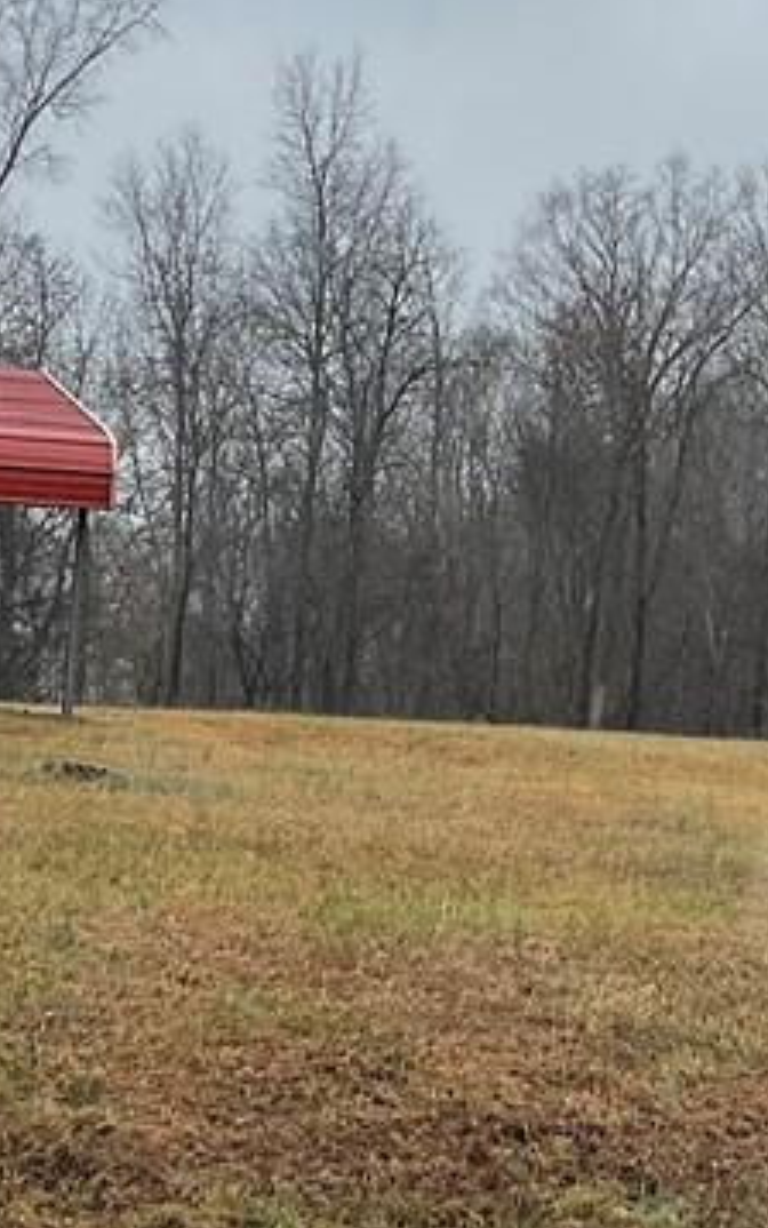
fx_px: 2945
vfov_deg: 23.4
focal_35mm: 88
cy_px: 412
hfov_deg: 14.7
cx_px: 737
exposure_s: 1/759
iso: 16
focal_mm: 3
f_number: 1.8
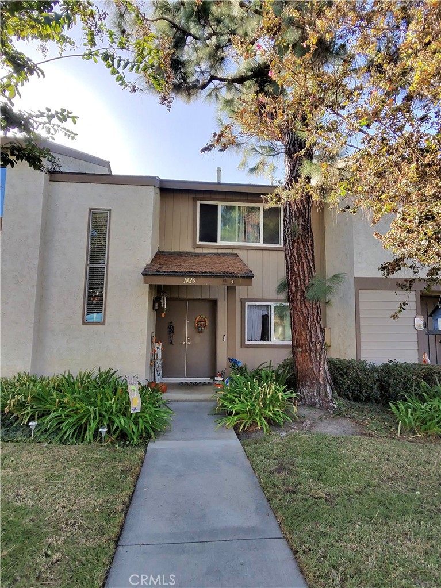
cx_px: 220
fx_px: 221
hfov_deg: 89.9
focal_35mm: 13
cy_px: 294
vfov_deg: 106.2
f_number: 2.2
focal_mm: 2.24
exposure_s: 1/238
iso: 54
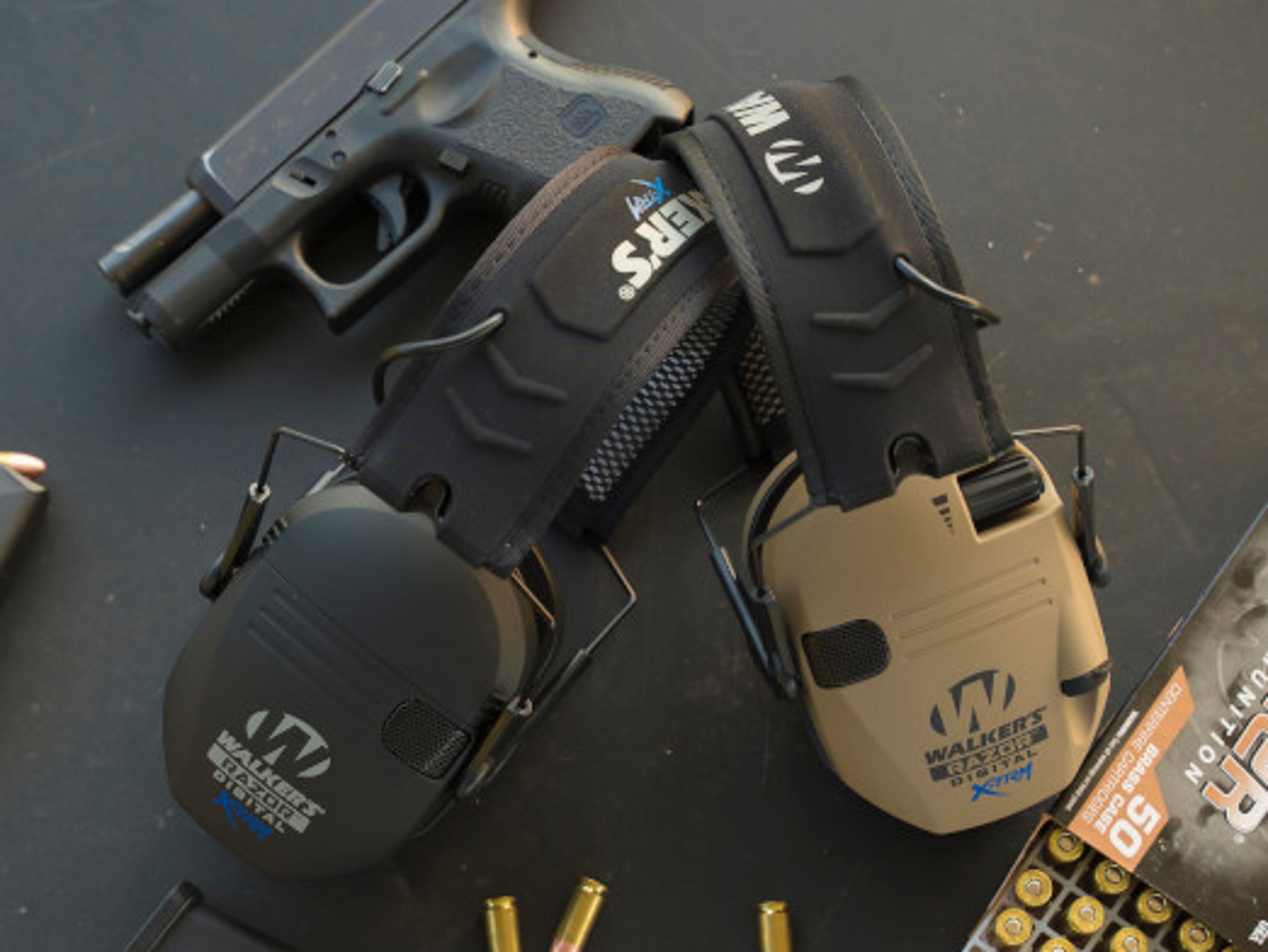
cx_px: 651
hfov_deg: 35.7
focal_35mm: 54
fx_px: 1971
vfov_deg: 27.2
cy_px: 469
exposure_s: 1/400
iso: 500
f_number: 5
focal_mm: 48.7
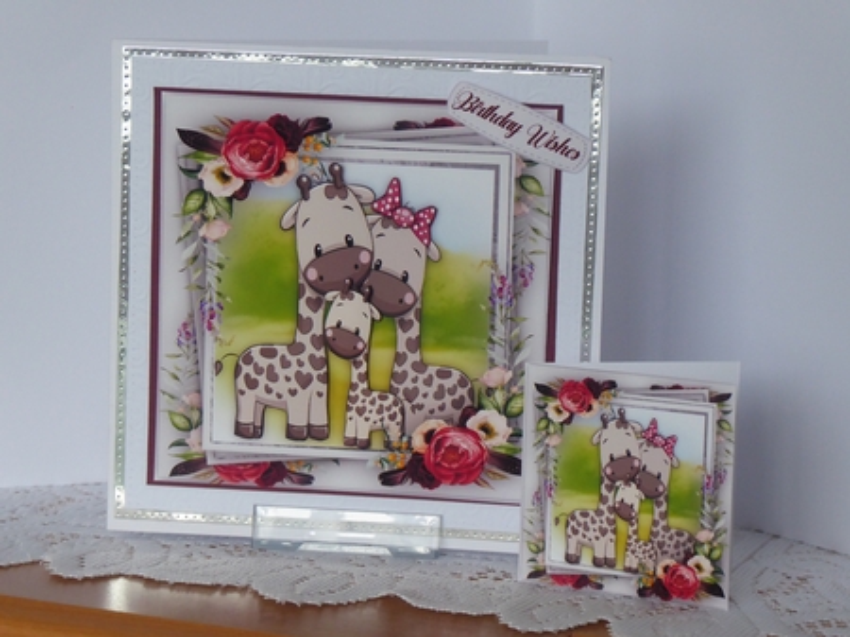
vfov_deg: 12.7
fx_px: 2871
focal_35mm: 117
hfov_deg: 16.8
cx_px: 425
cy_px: 318
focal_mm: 19
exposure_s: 1/50
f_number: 5.1
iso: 400
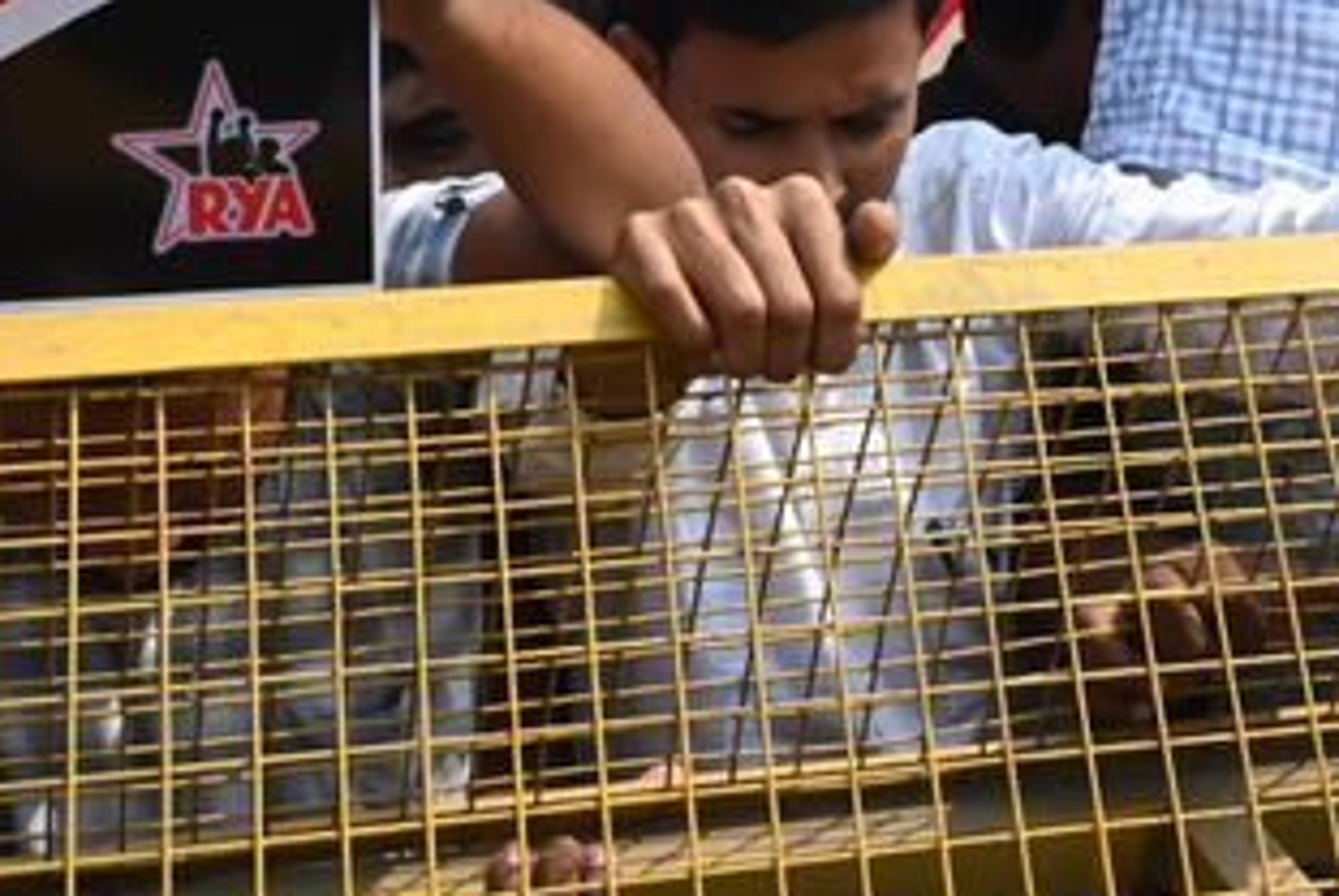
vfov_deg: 15.4
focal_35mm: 81
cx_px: 986
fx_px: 3002
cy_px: -530
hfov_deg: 24.9
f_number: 14
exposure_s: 1/800
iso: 1250
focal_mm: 24.5
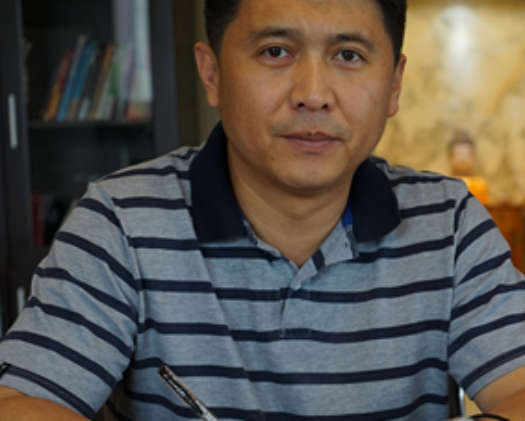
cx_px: 516
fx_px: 1773
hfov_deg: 16.5
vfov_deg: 13.5
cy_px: 351
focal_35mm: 114
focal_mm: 43
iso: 125
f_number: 4
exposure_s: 1/60
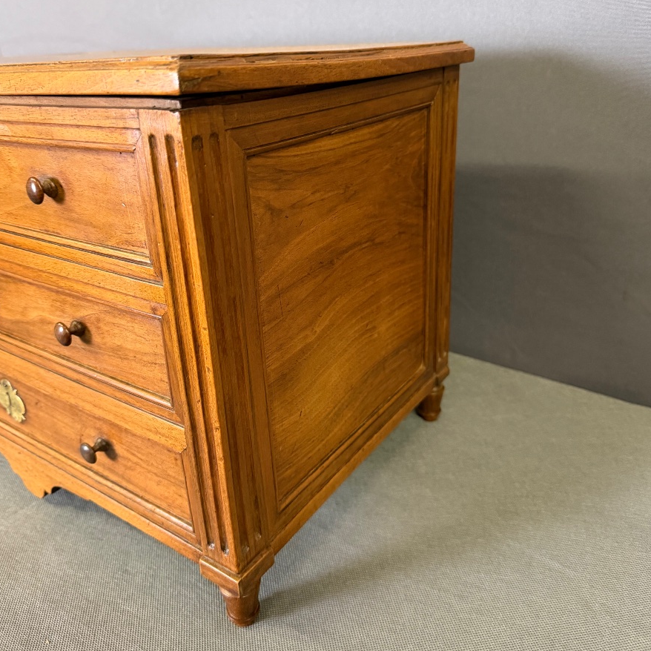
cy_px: 282
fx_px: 617
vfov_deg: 55.4
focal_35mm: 29
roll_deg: +3.5
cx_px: 326
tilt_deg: -21.6
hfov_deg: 55.6
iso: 640
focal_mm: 6.76
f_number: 1.78
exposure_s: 1/50
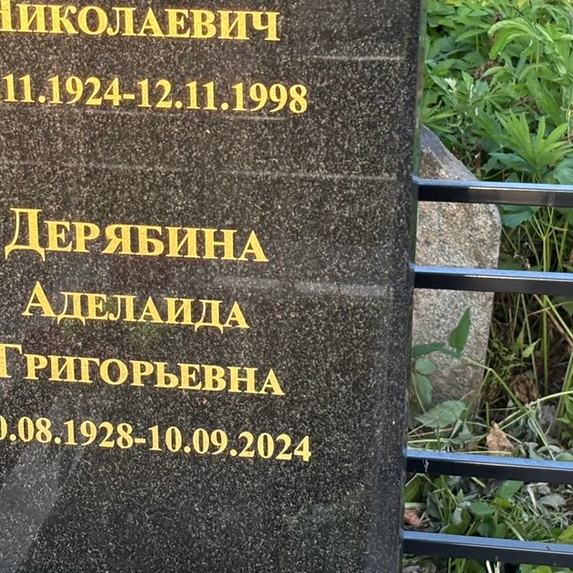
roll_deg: +2.9
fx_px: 1966
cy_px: 107
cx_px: 236
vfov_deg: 16.4
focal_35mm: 105
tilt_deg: -23.4
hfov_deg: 16.6
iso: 32
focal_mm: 5.96
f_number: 1.6
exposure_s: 1/200
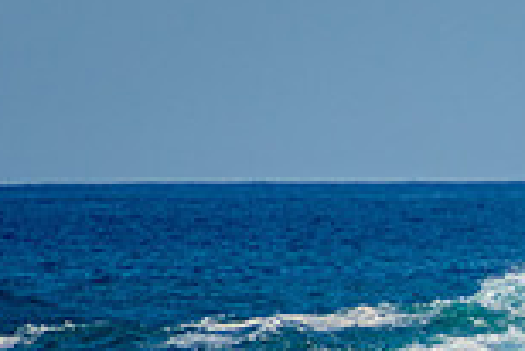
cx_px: 910
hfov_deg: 0.9
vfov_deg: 0.6
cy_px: 537
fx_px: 34229
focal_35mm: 2345
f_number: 5.6
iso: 320
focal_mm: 400
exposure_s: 1/2000
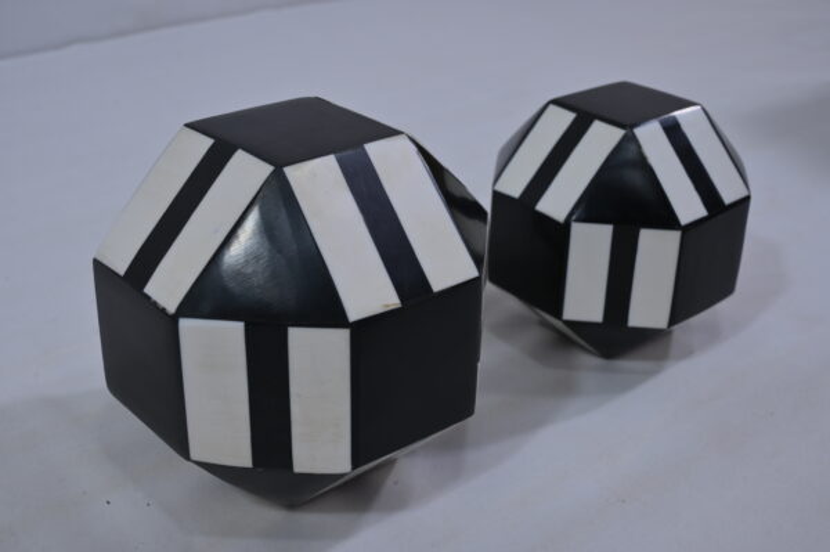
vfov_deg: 29.8
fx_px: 1037
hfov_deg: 43.6
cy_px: 276
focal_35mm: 45
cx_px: 415
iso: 500
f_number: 9
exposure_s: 1/125
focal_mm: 45
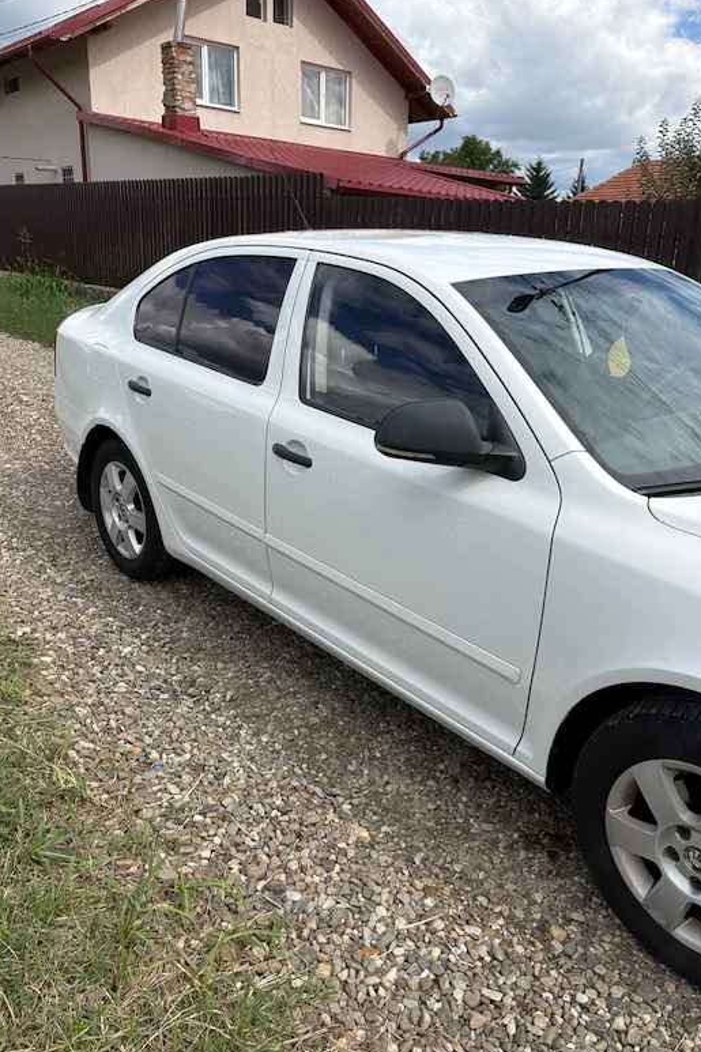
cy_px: 516
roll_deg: -1.4
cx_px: 376
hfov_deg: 46.3
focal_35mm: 28
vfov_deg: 65.5
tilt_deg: -16.6
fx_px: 818
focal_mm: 5.96
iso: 50
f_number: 1.6
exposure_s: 1/2985
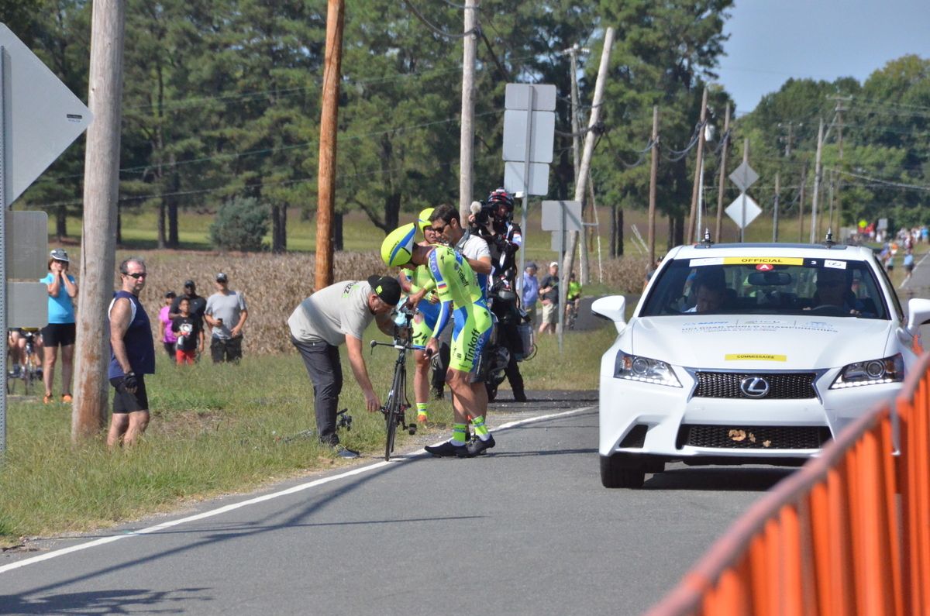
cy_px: 308
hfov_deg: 6.9
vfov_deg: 4.6
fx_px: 7735
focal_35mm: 300
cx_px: 465
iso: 3200
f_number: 11
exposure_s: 1/8000
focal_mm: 200
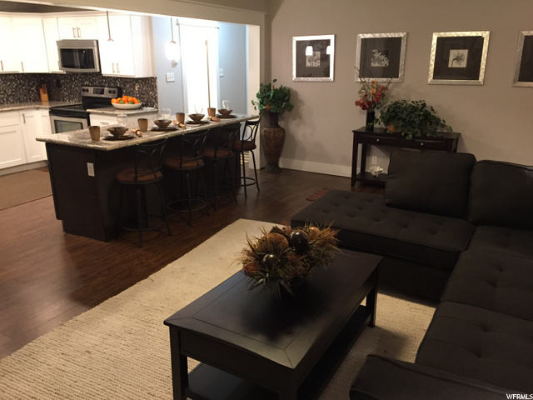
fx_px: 447
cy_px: 200
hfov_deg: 61.7
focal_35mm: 29
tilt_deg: -17.5
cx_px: 266
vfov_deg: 48.2
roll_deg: +0.6
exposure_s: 1/30
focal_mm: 4.15
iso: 160
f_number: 2.2
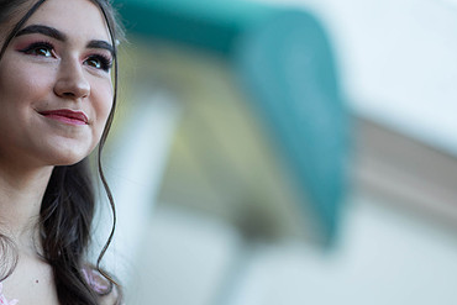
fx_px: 1689
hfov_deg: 15.3
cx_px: 120
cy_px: 178
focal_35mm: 133
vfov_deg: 10.3
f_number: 2
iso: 250
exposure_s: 1/640
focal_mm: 85
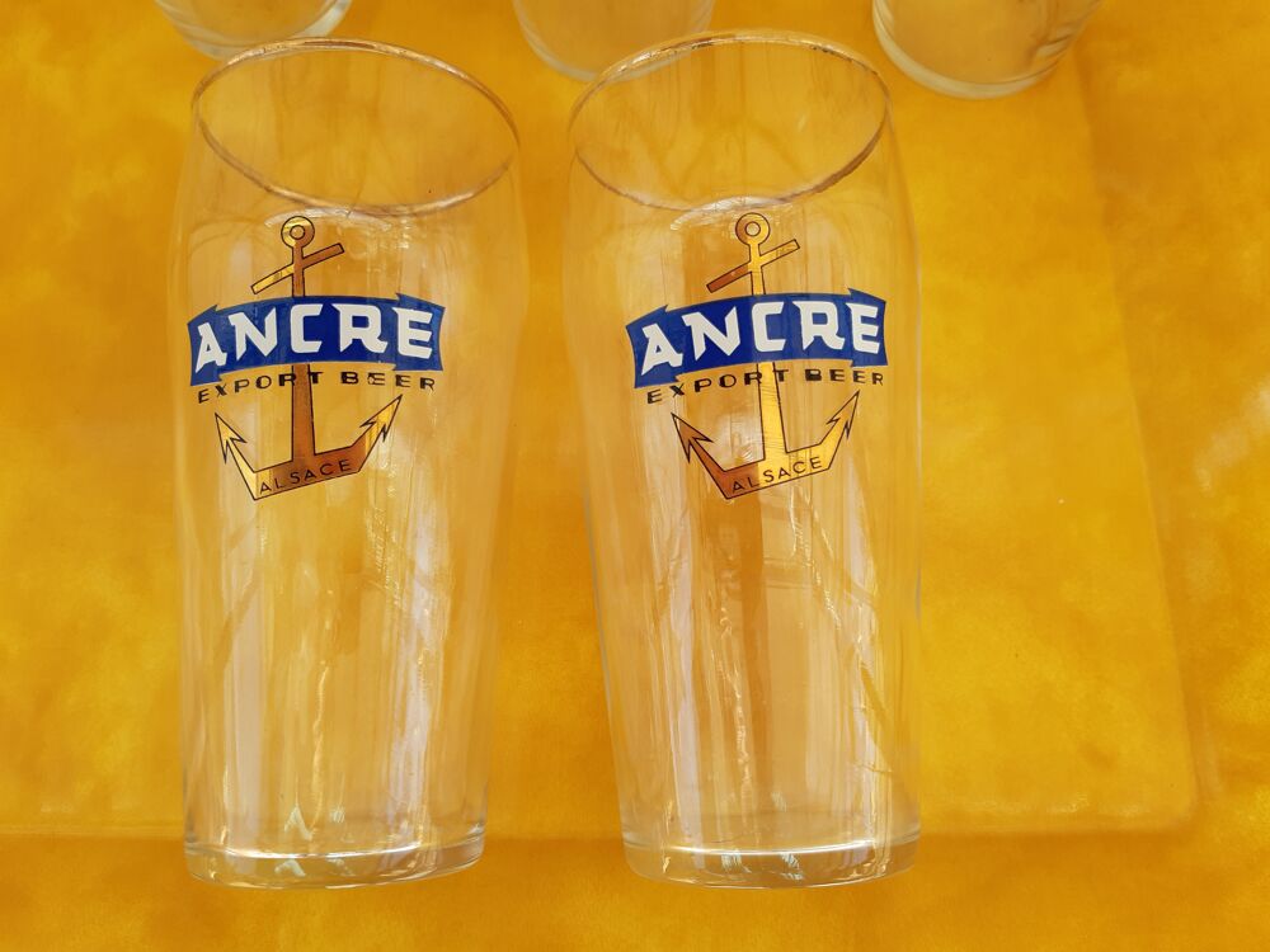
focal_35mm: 26
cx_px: 635
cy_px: 476
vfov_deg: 53.1
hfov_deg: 67.3
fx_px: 954
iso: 40
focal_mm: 3.92
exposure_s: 1/183
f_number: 1.7
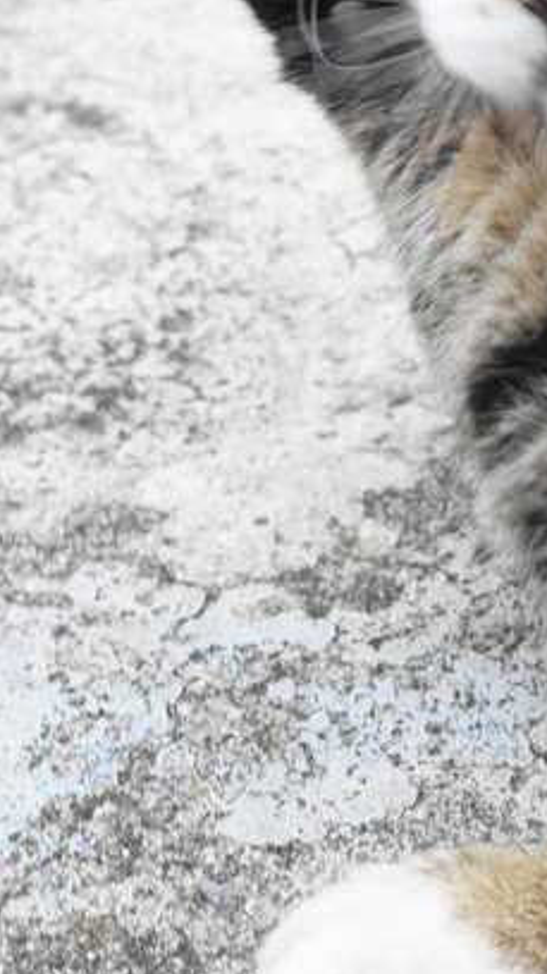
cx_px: 743
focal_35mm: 74
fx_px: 1911
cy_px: 186
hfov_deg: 15.4
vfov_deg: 28.0
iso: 125
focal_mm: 8.8
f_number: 2.8
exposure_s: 1/80
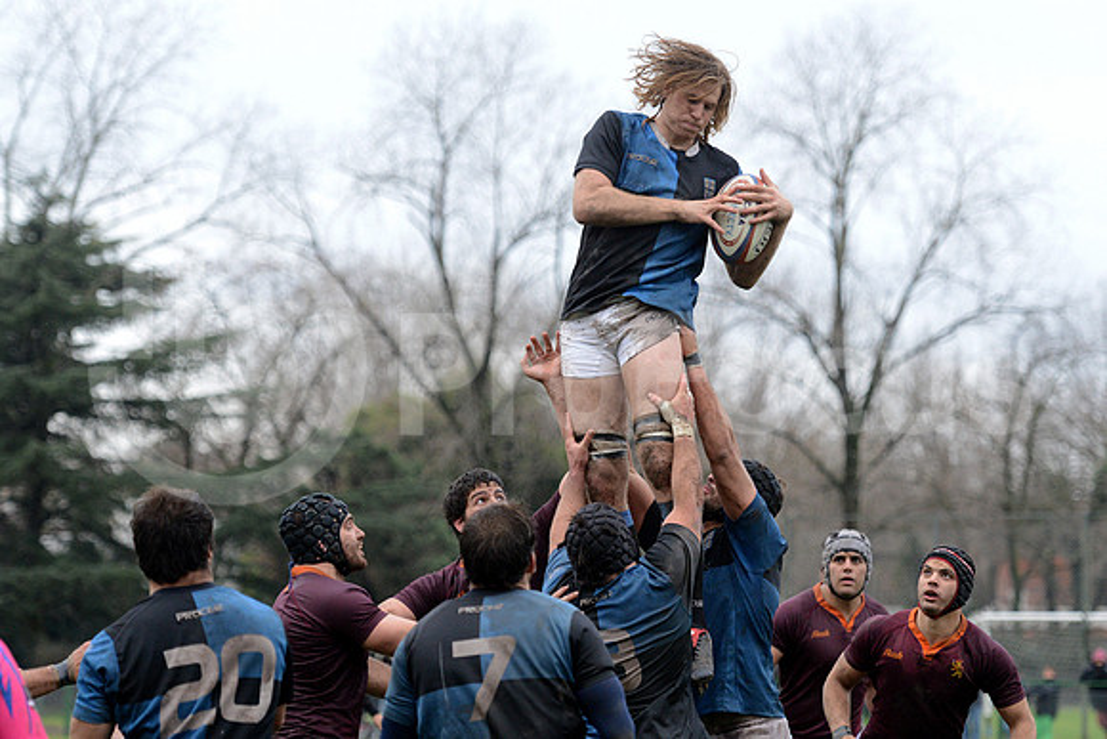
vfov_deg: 9.2
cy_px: 370
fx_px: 4613
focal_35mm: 150
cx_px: 554
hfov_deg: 13.7
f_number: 4
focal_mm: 150
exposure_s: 1/500
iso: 2500
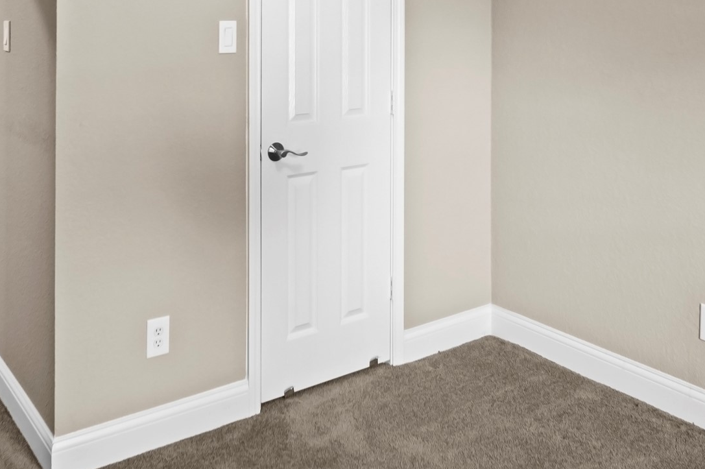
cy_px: 49
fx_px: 744
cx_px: 308
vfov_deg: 33.2
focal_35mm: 38
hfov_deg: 50.6
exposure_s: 1/15
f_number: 5.6
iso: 800
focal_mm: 19
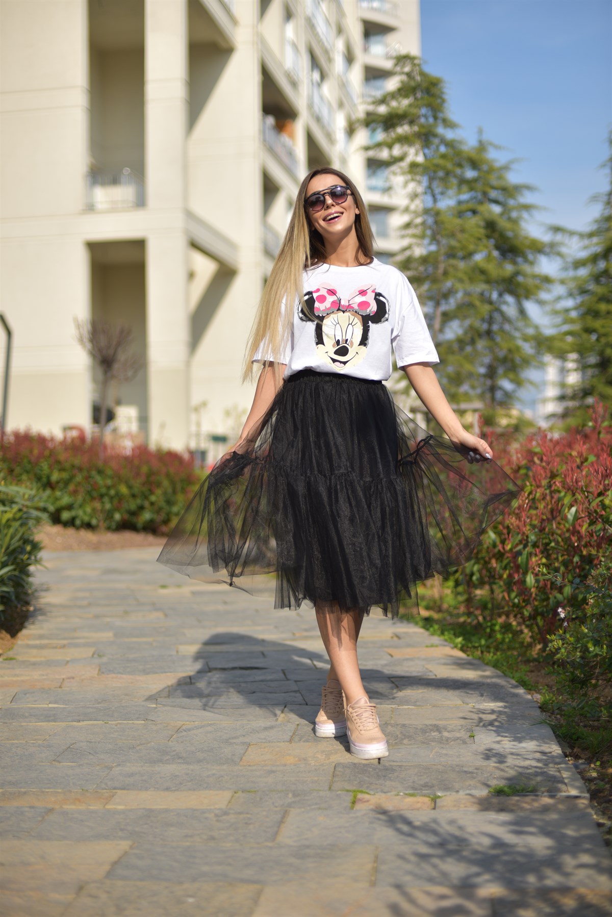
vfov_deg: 39.6
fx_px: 1274
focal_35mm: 50
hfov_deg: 27.0
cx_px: 306
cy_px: 458
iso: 80
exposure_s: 1/5000
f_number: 2
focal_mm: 50
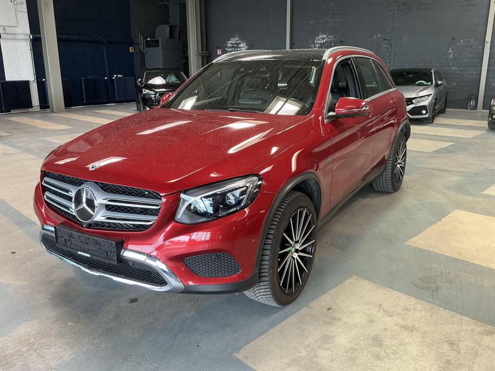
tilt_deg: -16.2
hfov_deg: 63.4
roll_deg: +2.7
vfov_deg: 49.7
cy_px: 186
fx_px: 400
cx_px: 248
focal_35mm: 28
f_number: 1.8
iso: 64
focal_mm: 3
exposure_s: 1/68
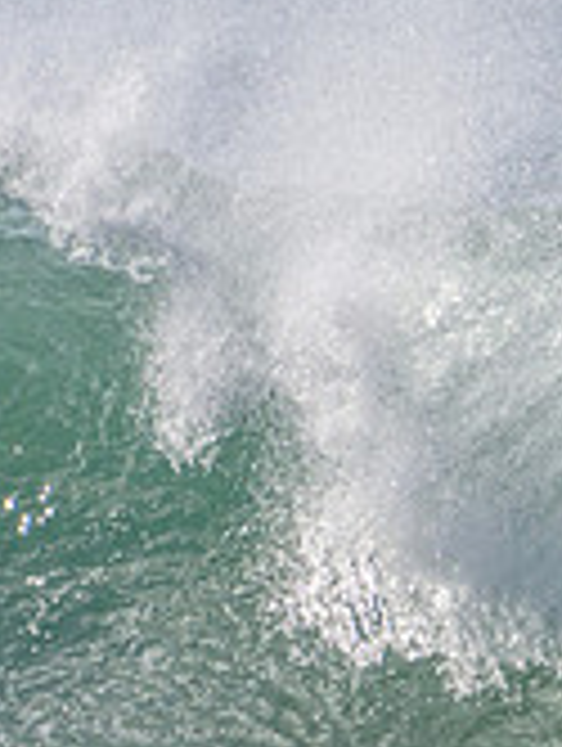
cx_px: 1295
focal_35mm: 2519
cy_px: 664
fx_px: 54389
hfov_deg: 0.6
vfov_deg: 0.8
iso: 280
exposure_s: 1/2000
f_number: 5.6
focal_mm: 500
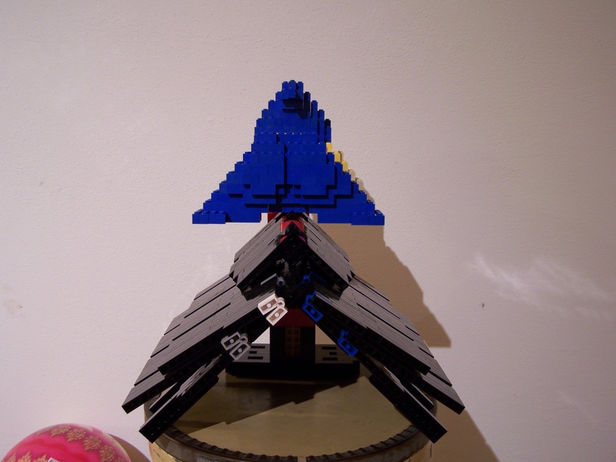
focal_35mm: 38
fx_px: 676
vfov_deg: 37.7
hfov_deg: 49.0
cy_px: 231
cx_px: 308
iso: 80
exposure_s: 1/2
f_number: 2.8
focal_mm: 6.3
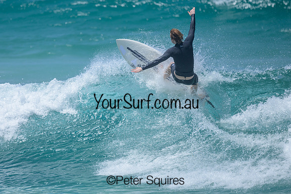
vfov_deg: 1.4
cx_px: 110
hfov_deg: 2.1
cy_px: 110
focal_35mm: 1004
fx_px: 8114
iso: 250
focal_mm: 800
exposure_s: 1/2500
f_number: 6.3
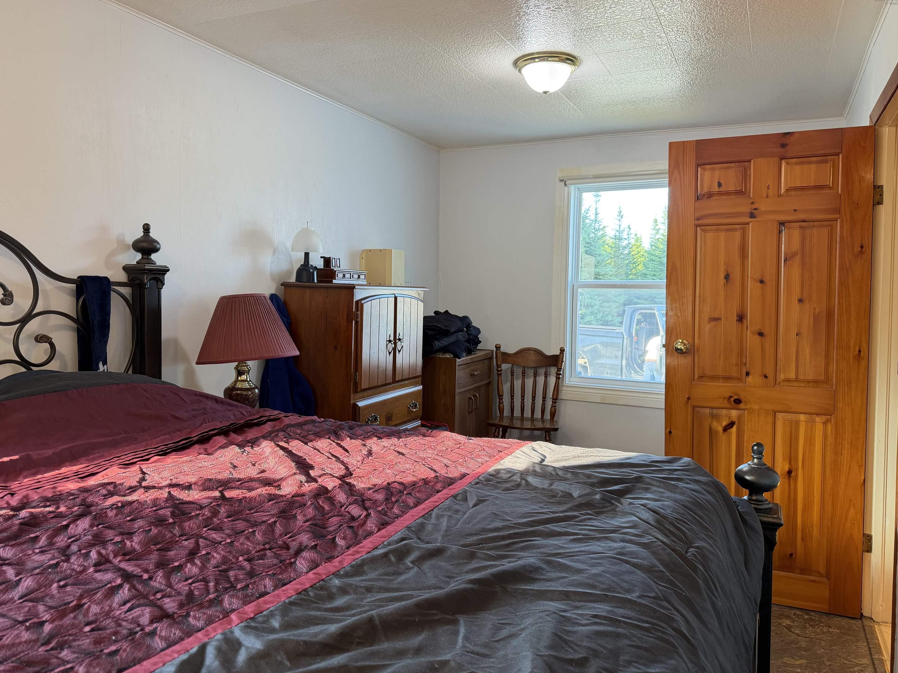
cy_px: 325
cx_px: 455
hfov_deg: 69.4
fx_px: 649
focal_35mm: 25
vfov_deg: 54.9
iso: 250
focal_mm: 6.76
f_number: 1.78
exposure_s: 1/60
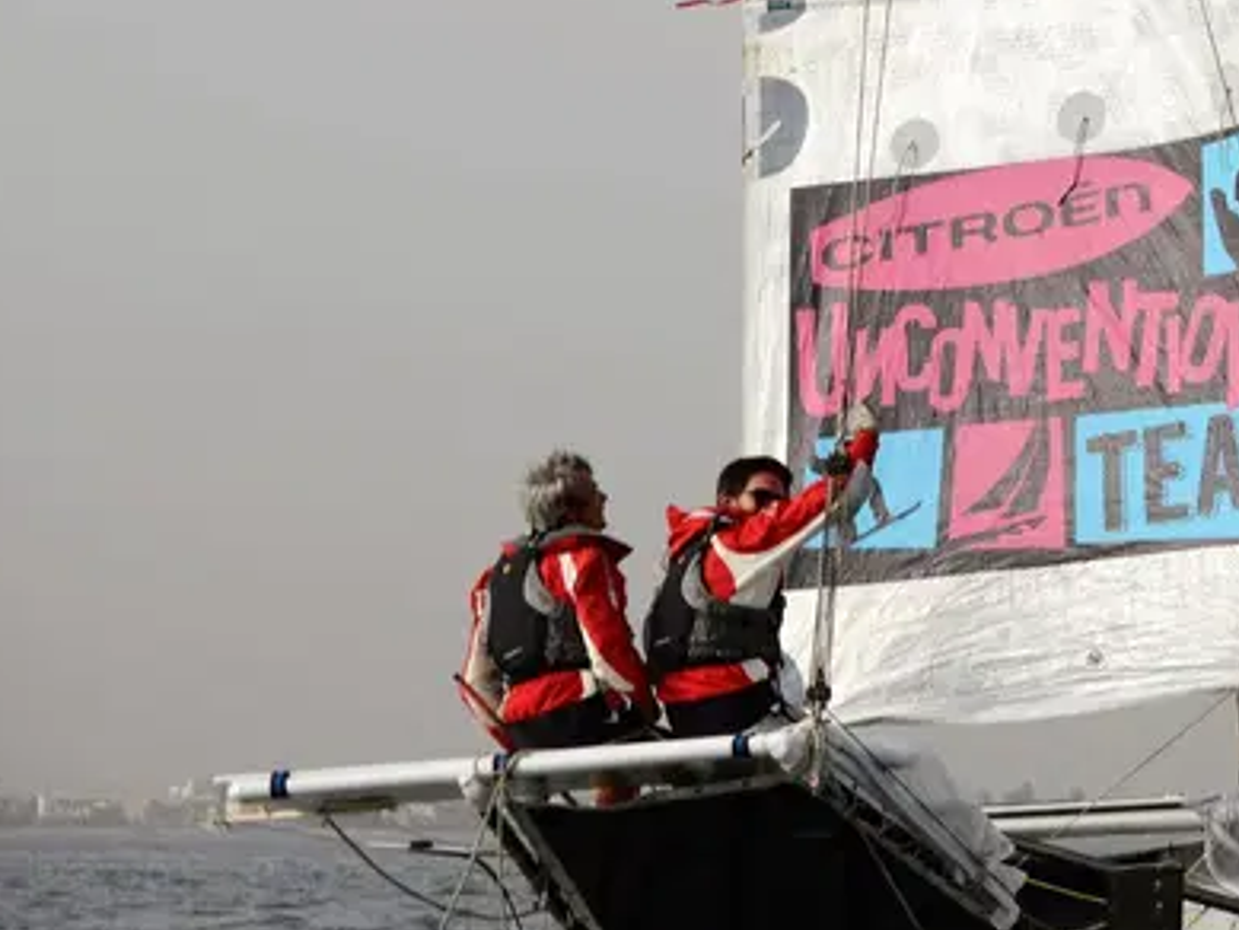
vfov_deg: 8.1
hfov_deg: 10.4
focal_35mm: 184
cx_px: 1761
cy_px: 177
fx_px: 6588
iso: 100
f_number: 11
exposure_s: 1/320
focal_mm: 62
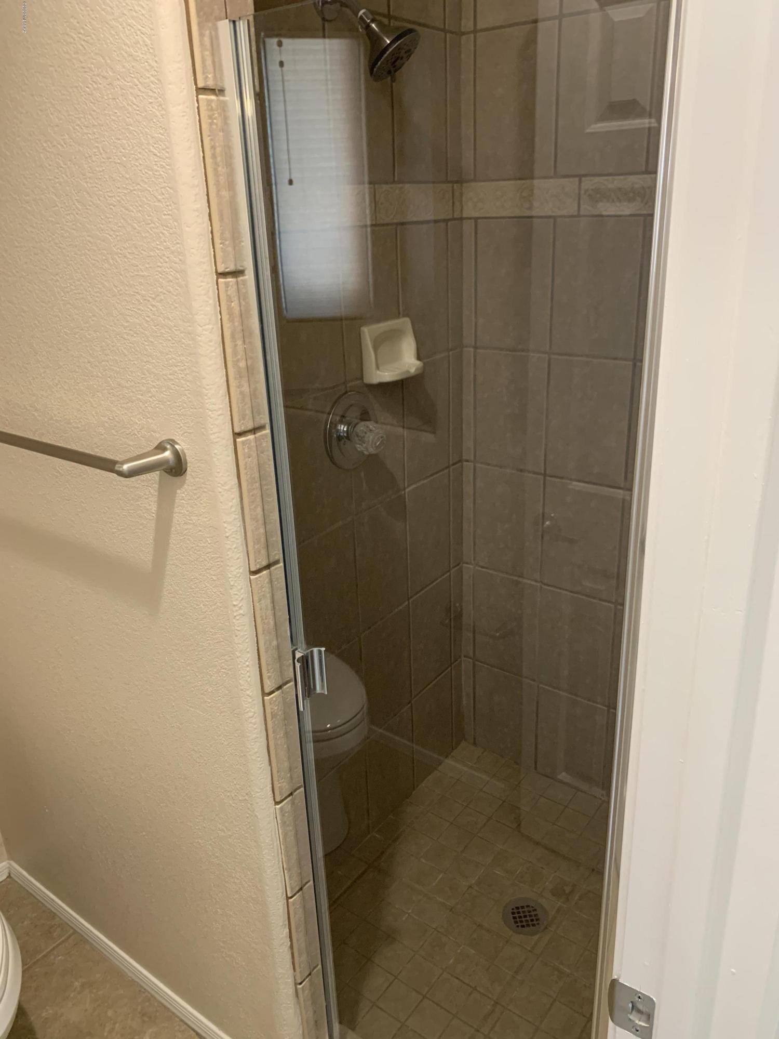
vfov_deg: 67.3
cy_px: 520
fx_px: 780
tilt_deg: -19.9
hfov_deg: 53.1
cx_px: 390
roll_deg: +1.8
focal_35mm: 26
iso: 200
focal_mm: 4.25
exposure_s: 1/60
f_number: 1.8
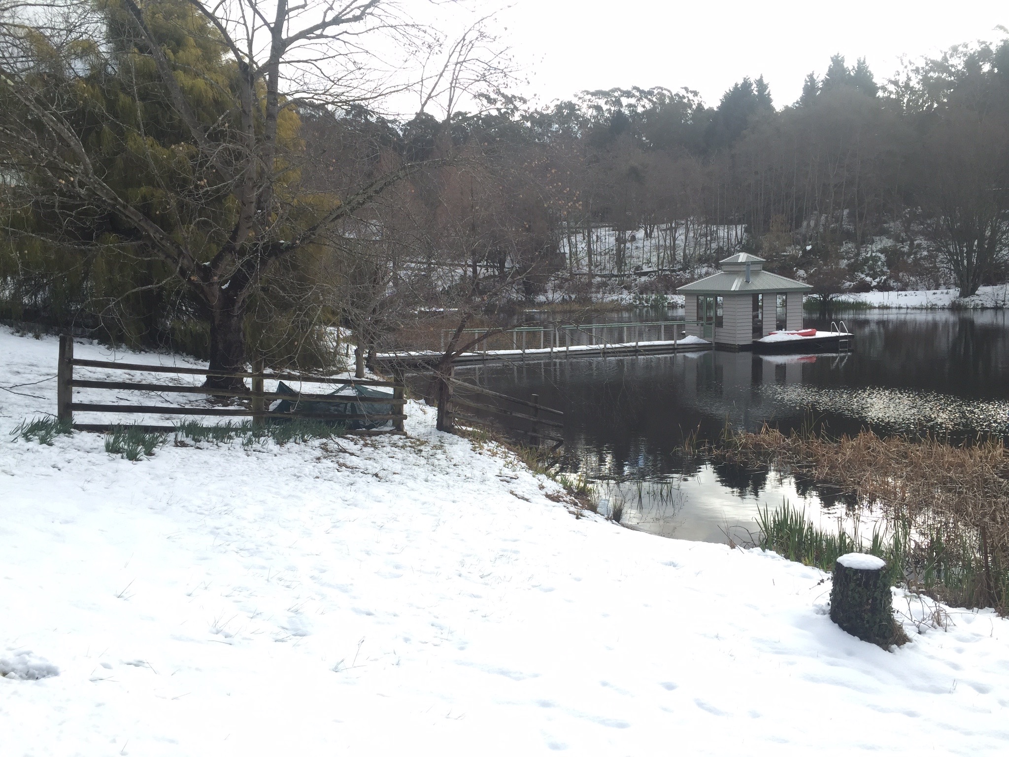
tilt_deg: -6.3
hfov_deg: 61.7
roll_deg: +1.4
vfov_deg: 48.2
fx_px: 845
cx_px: 504
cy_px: 378
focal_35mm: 29
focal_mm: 4.15
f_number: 2.2
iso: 32
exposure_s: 1/501
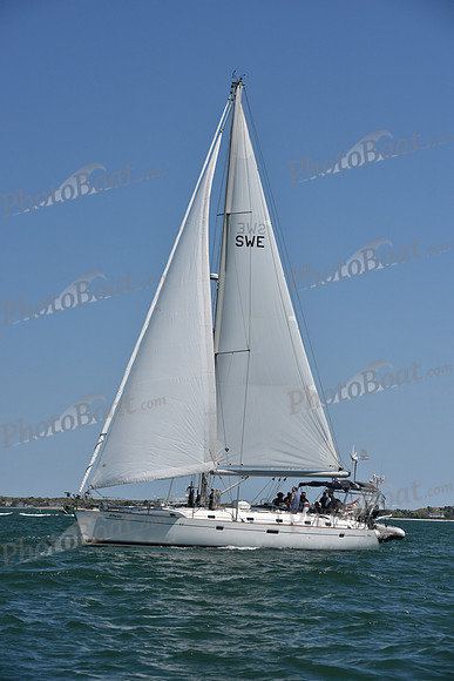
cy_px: 340
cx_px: 227
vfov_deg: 20.0
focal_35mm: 102
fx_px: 1928
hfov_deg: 13.4
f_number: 8
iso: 320
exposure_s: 1/800
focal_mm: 102
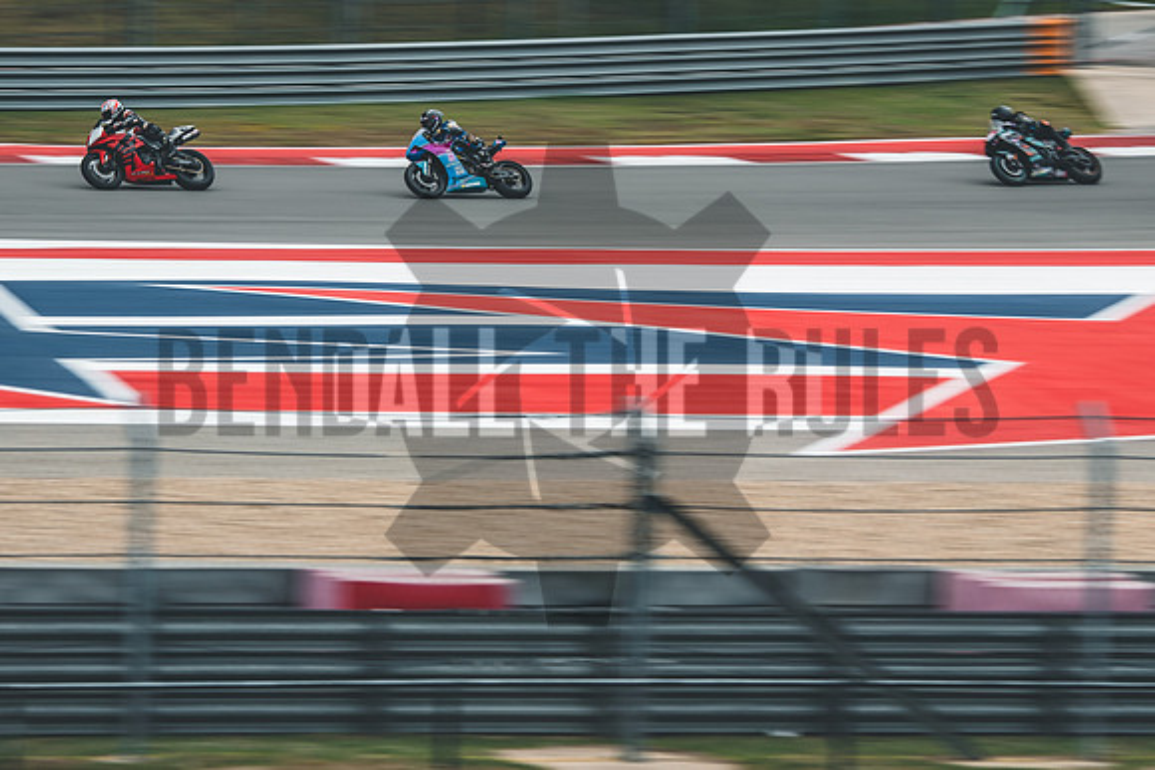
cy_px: 398
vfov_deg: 4.1
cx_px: 596
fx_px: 10685
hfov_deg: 6.2
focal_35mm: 333
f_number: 4.5
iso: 160
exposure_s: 1/60
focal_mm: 200
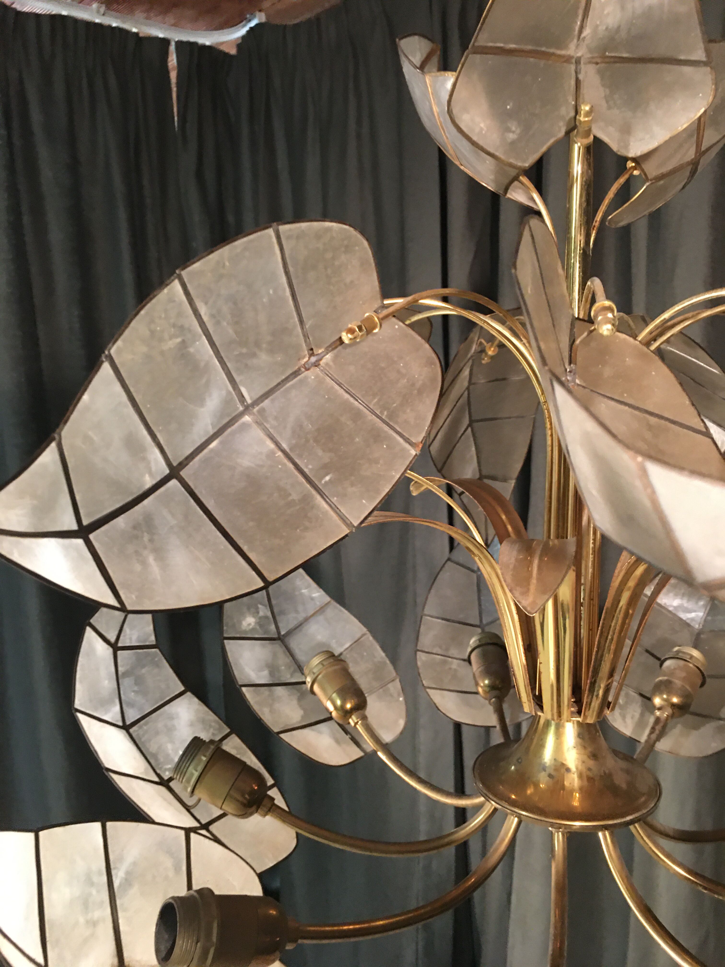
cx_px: 362
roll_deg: +1.3
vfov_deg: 61.7
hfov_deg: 48.2
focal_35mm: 29
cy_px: 484
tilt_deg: -7.3
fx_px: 810
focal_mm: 4.15
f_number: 2.2
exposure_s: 1/8
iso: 100
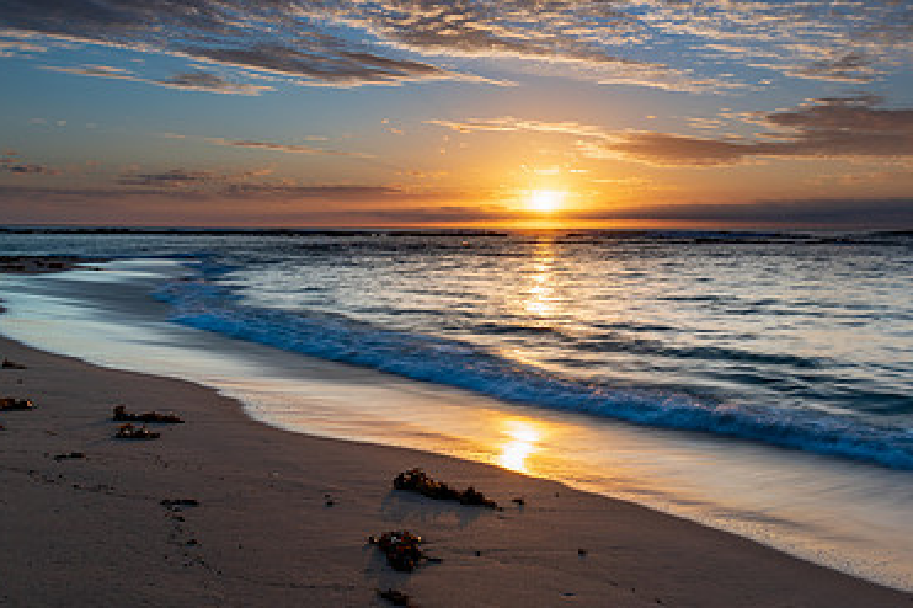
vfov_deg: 35.0
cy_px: 277
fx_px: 963
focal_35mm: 38
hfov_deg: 50.3
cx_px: 564
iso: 80
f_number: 9
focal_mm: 24
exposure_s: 1/2
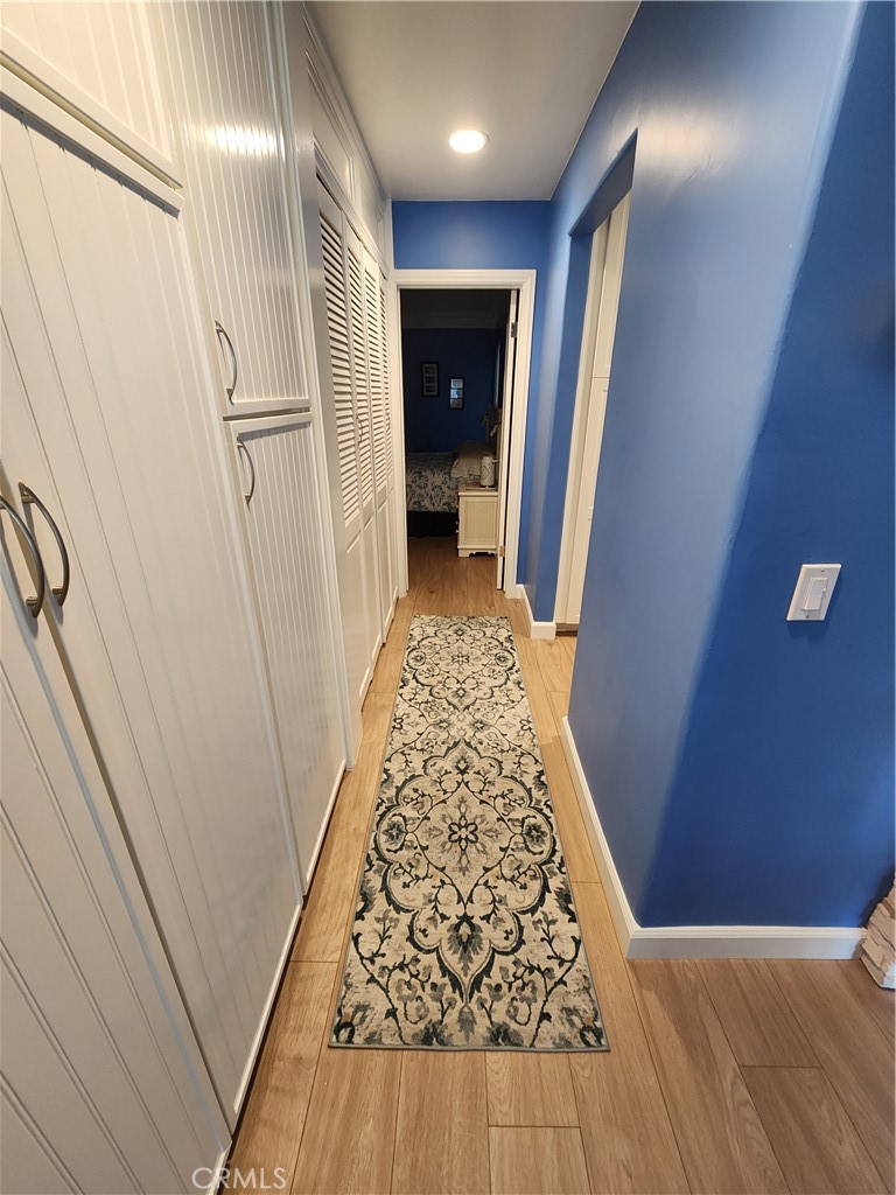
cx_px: 448
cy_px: 598
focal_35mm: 13
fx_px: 449
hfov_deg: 89.9
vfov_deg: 106.2
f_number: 2.2
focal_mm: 2.2
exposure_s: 1/60
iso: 250
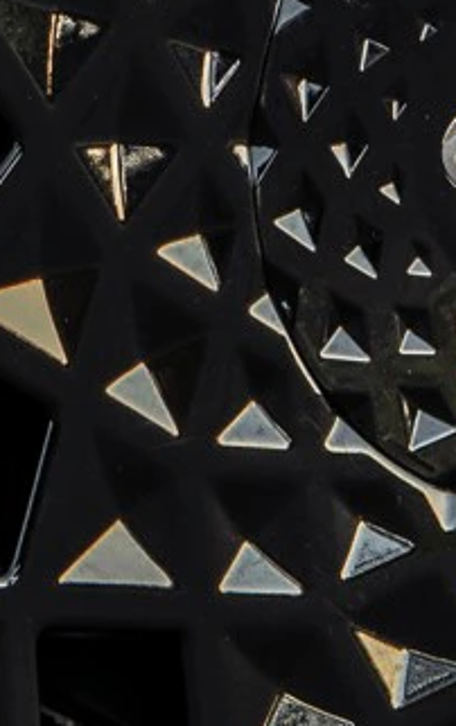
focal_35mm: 550
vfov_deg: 3.8
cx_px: 467
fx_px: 10907
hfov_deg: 2.4
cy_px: -99
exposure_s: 1/13
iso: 64
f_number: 5
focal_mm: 58
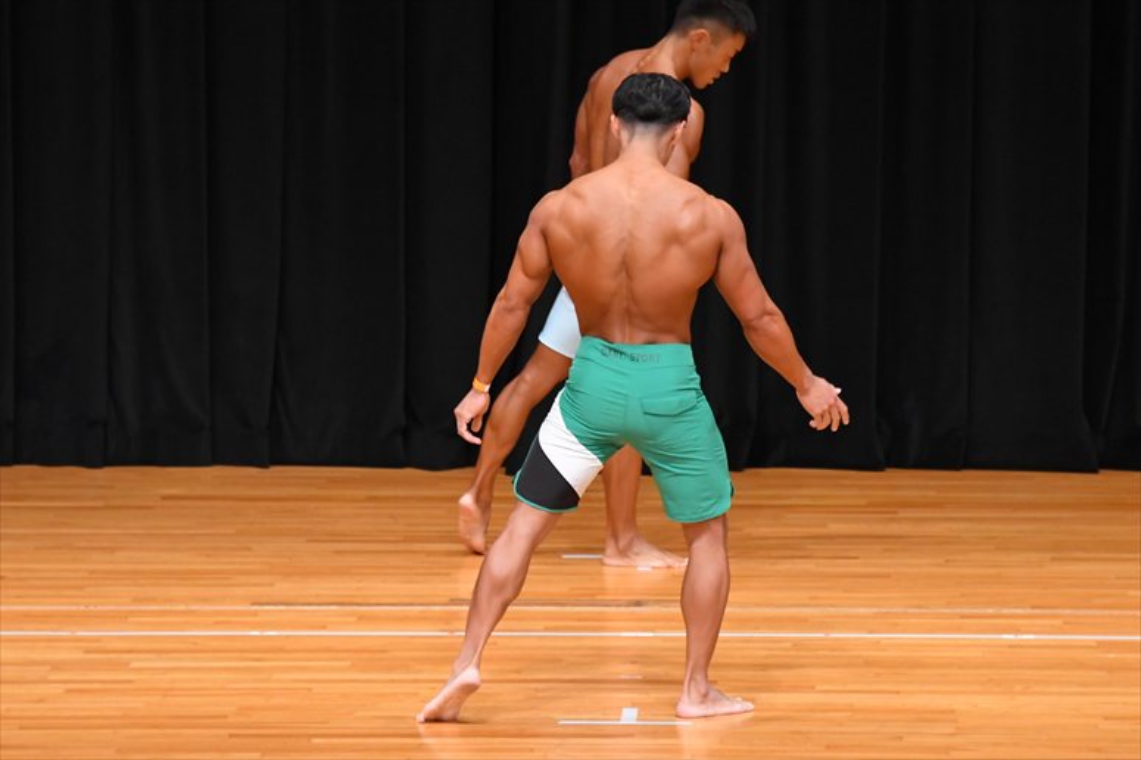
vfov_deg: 4.8
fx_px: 9029
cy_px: 380
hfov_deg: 7.2
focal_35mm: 285
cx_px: 570
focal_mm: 190
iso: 4000
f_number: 5.6
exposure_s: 1/400
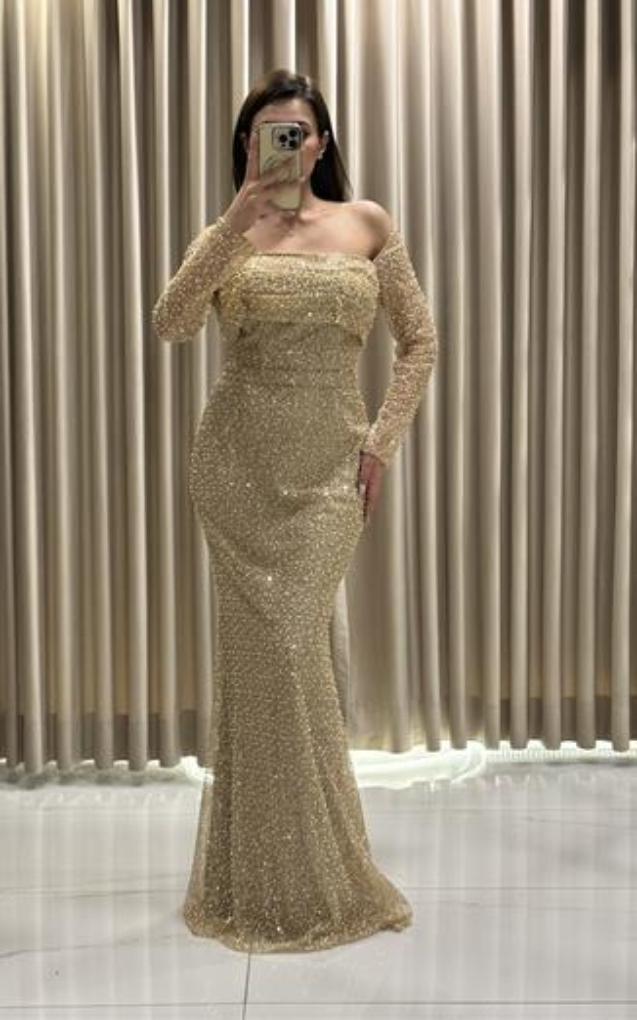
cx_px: 279
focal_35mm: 52
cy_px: 501
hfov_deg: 24.8
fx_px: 1445
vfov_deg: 38.9
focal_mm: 6.86
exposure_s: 1/50
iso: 160
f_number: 1.78
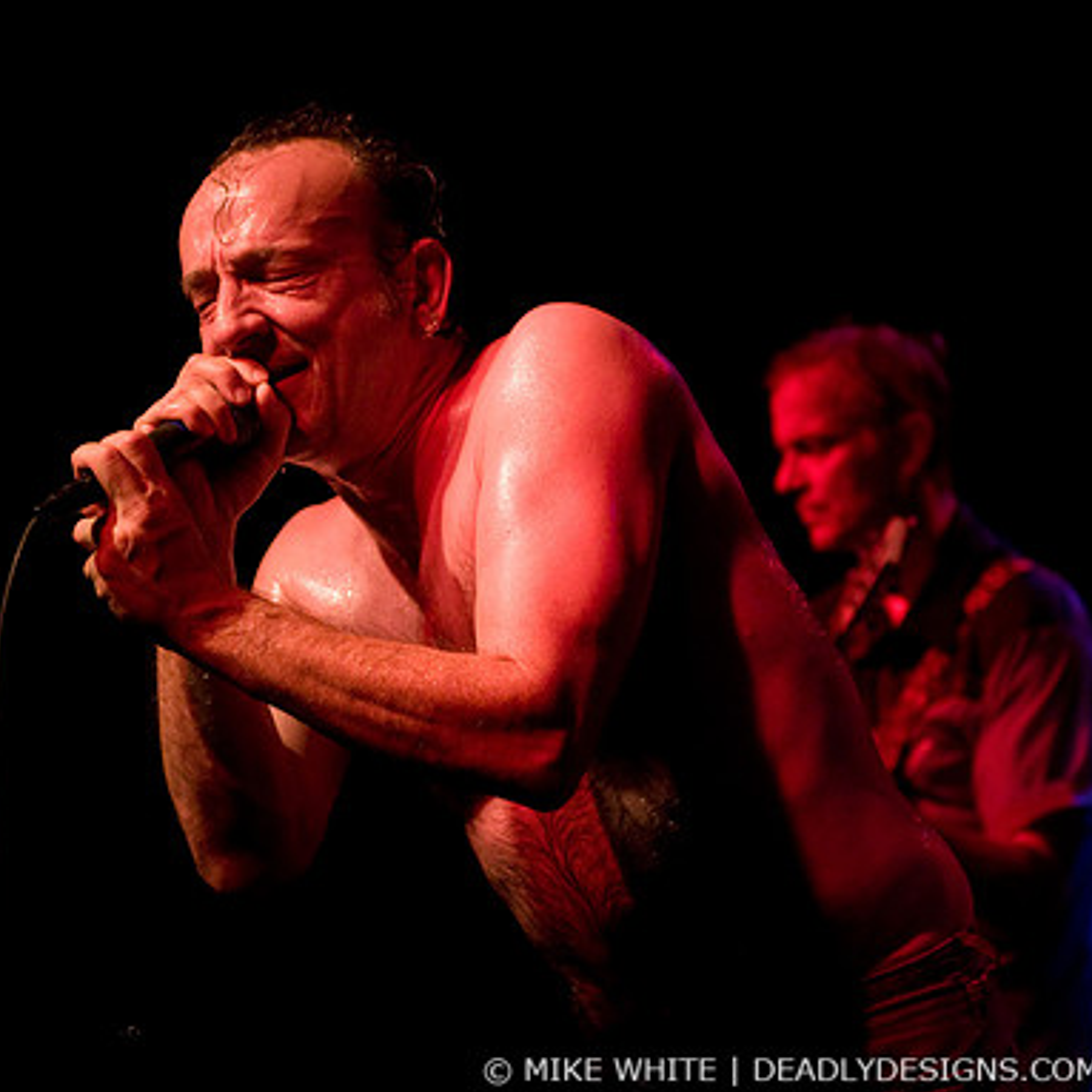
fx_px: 4818
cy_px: 546
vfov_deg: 12.9
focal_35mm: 135
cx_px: 288
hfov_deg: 12.9
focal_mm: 70
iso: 1000
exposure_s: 1/160
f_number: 2.8
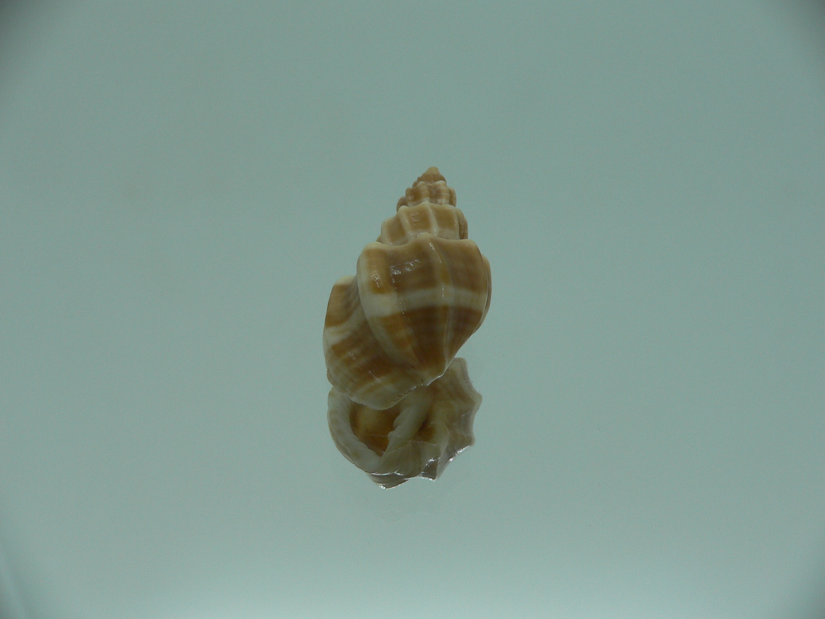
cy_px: 310
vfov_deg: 40.7
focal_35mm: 35
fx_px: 834
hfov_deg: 52.6
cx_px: 412
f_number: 2.8
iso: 80
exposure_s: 1/60
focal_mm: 4.6
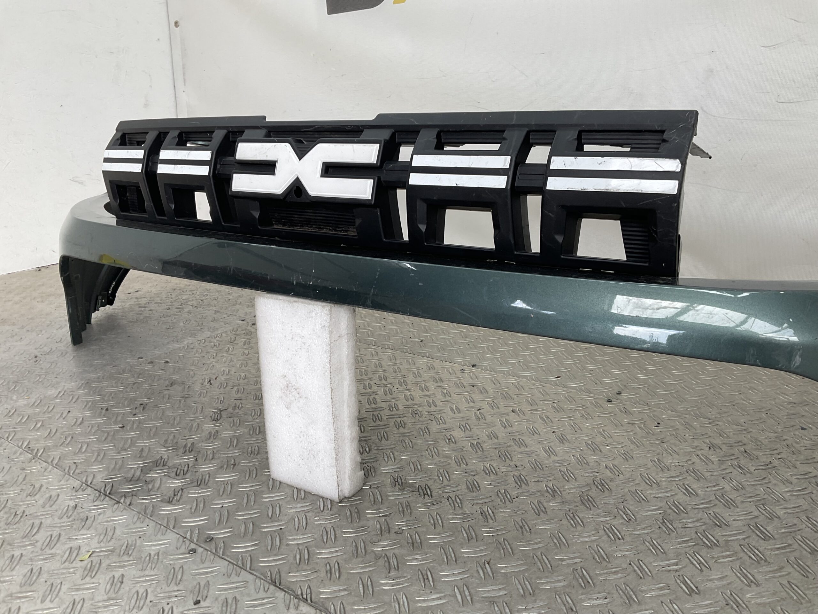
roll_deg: +2.0
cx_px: 409
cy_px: 307
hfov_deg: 61.7
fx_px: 685
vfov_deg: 48.2
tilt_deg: -17.7
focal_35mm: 29
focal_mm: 3
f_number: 1.8
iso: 16
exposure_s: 1/120
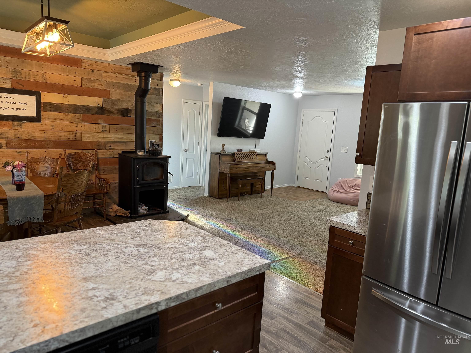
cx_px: 236
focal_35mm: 24
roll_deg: -3.5
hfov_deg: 71.6
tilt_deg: -8.6
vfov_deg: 56.8
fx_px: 327
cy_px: 176
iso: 200
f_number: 1.78
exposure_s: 1/60
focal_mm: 6.76
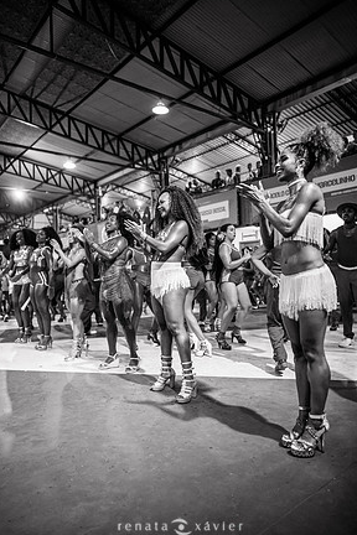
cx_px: 178
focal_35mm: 25
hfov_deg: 51.3
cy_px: 270
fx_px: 372
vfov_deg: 71.5
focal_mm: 24
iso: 1600
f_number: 1.8
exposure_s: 1/320
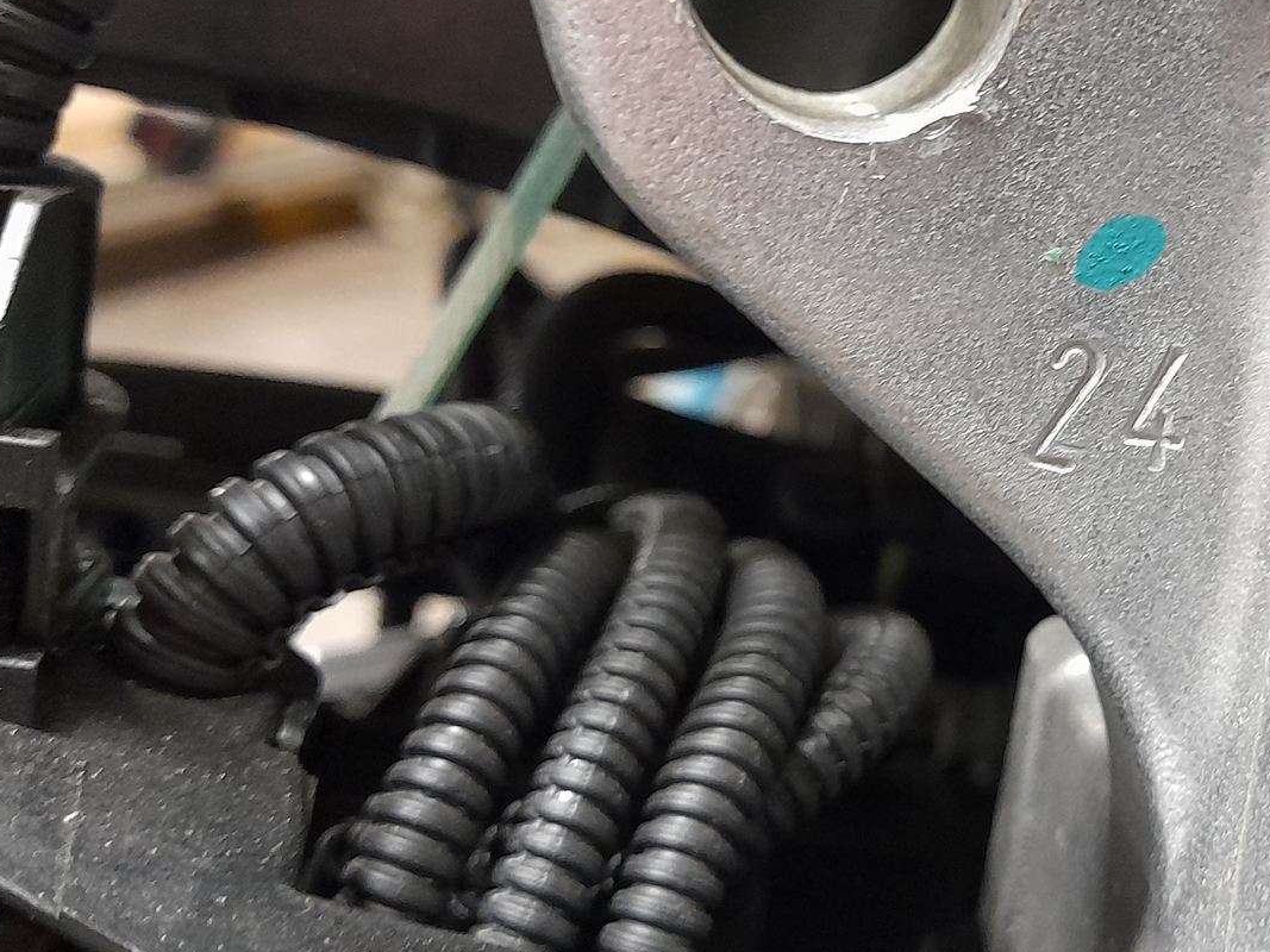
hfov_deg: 38.2
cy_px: 422
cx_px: 1011
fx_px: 1761
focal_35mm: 48
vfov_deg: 30.2
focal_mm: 4.6
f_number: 2
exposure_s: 1/25
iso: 400
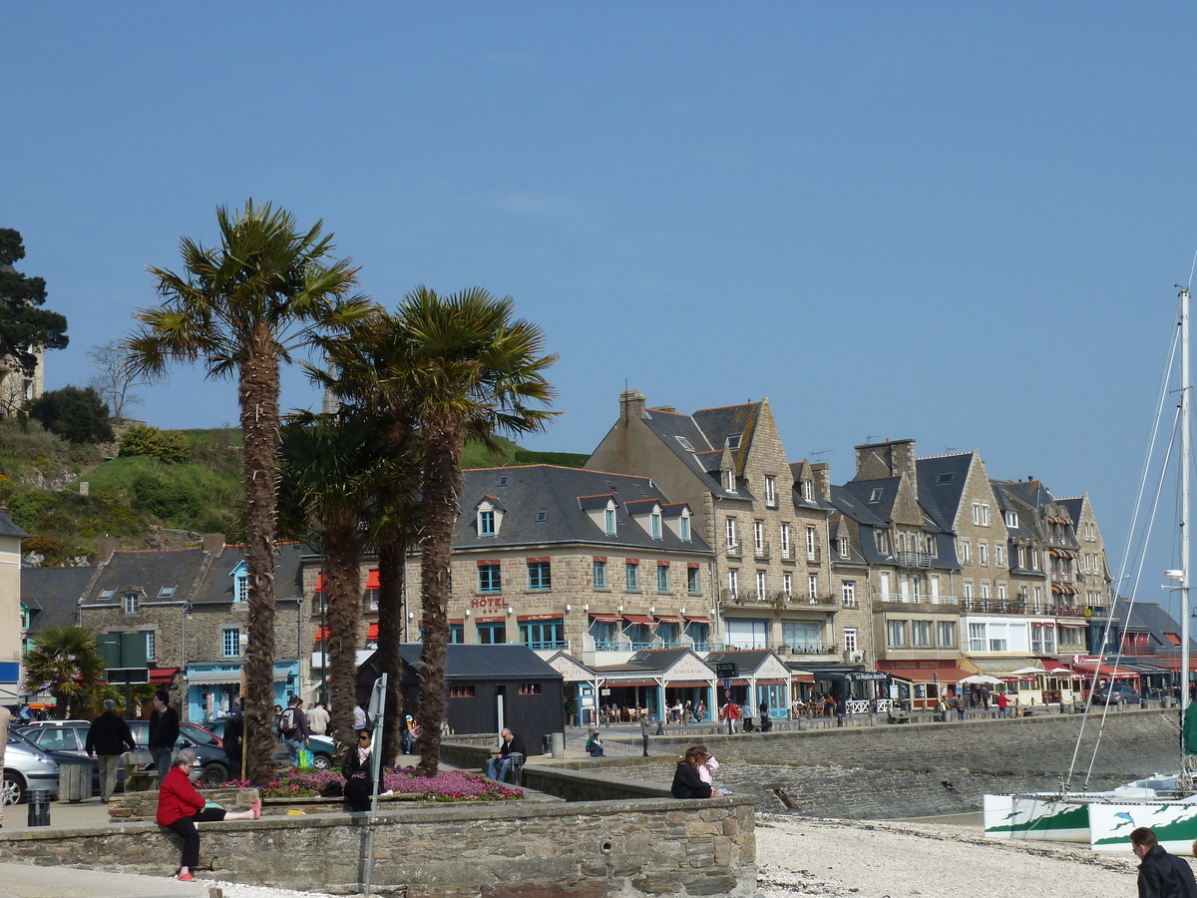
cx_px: 598
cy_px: 449
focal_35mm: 59
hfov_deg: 32.7
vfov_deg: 24.8
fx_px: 2040
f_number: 5.6
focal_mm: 9.7
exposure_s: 1/500
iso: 80
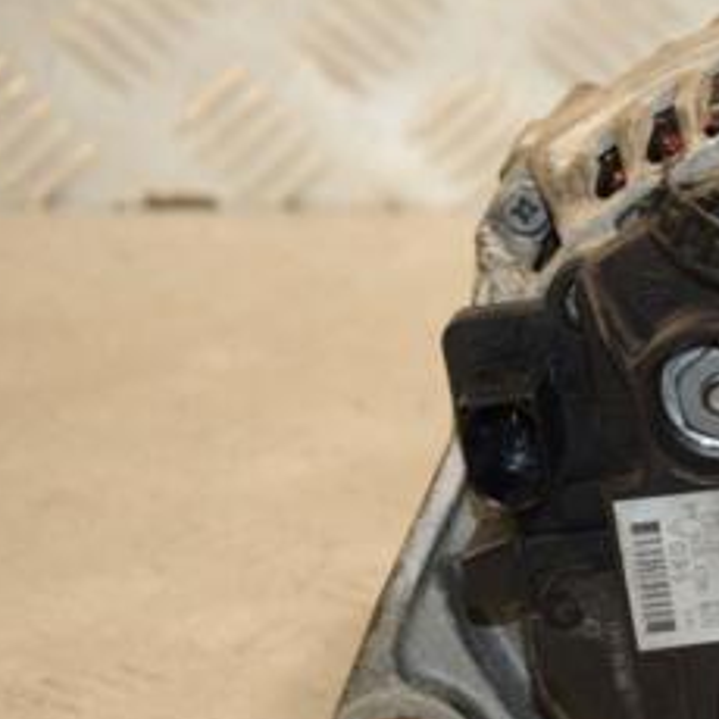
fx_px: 4841
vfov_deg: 8.5
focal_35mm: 206
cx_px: 888
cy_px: 444
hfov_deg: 8.4
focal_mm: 62
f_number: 5.3
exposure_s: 1/160
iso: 800
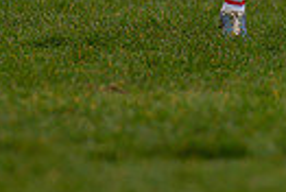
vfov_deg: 1.4
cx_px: 231
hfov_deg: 2.1
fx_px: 7740
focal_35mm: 972
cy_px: -217
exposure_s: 1/1000
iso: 280
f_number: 2.8
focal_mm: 220
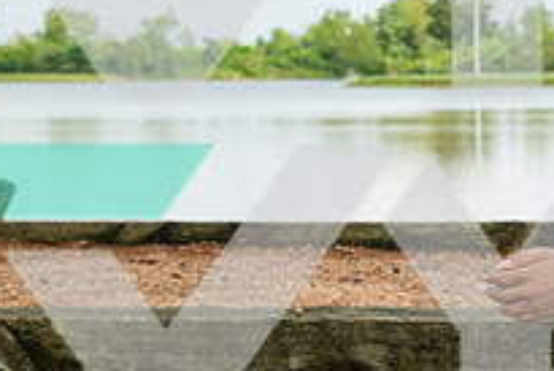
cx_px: 619
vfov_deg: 9.3
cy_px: 288
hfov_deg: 13.6
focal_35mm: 147
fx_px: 2264
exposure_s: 1/200
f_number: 7.1
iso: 200
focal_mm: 52
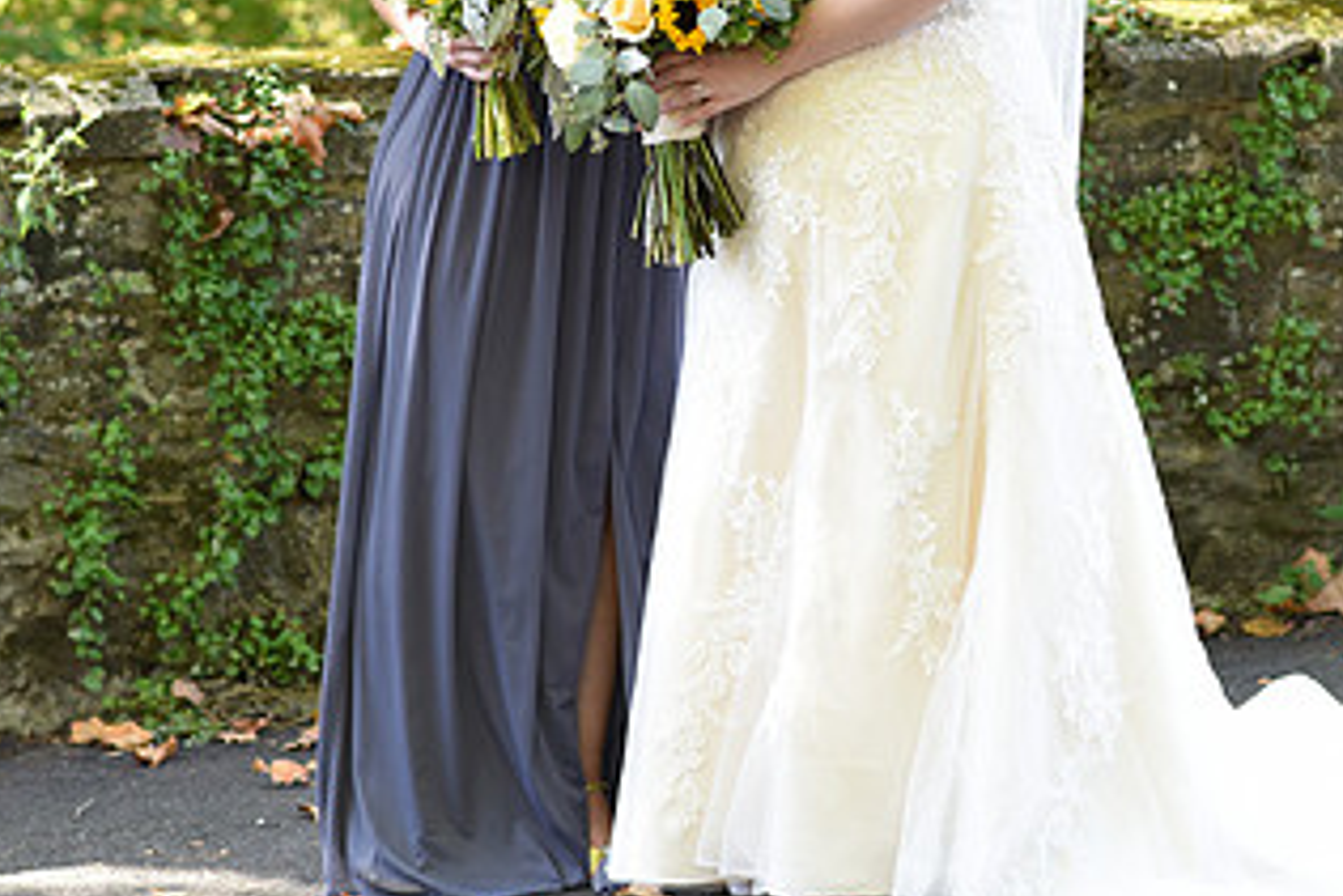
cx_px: 960
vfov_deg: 8.8
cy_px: 206
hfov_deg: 13.1
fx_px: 5822
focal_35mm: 156
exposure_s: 1/200
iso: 500
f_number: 3.2
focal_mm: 85
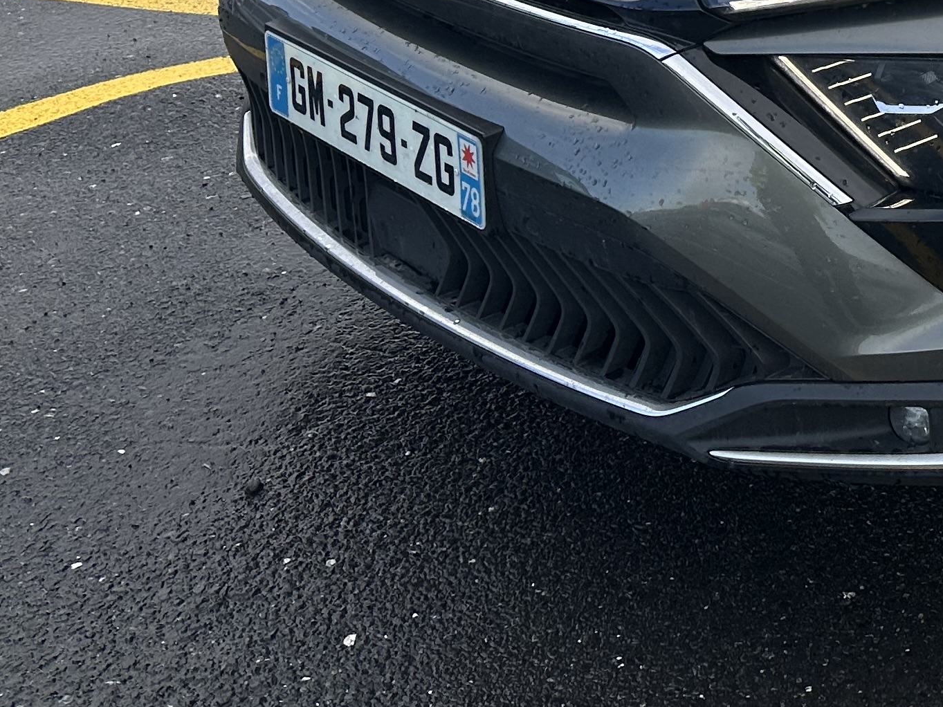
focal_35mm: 71
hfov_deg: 24.1
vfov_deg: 19.4
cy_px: -167
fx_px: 1934
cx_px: 1217
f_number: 1.78
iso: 80
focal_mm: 6.86
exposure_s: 1/1393
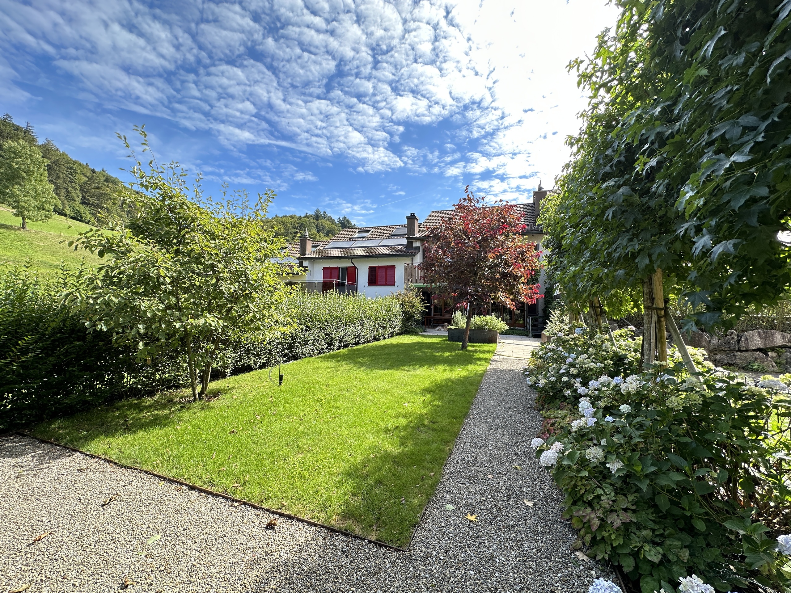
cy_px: 296
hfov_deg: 102.1
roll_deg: -1.4
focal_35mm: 14
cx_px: 396
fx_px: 320
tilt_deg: +1.2
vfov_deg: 85.7
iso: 40
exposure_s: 1/481
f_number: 2.2
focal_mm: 2.22
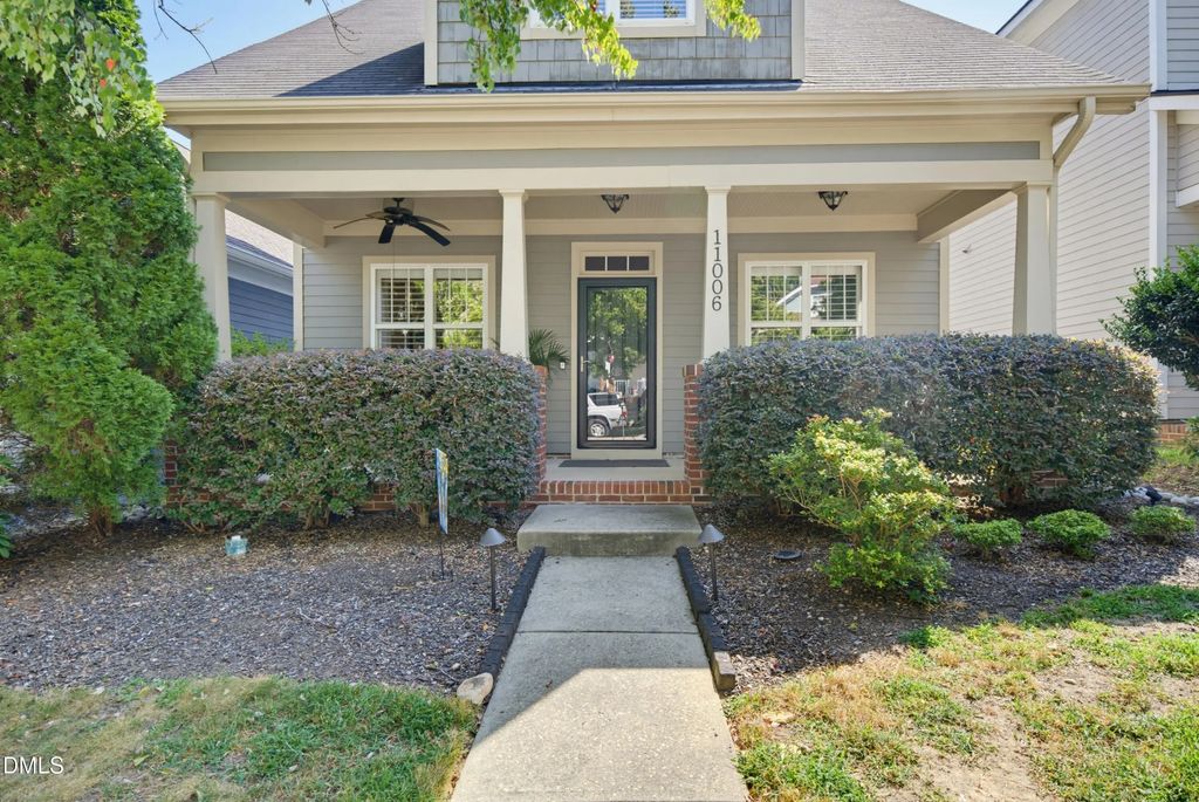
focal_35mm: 19
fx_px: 633
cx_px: 600
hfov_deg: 86.8
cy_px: 401
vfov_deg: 64.7
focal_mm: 19
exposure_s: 1/30
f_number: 7.1
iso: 500
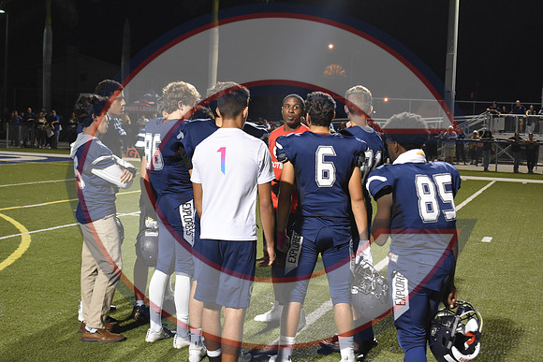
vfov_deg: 23.8
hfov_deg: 35.0
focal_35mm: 57
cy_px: 181
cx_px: 272
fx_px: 860
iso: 2200
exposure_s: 1/60
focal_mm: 38
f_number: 4.8
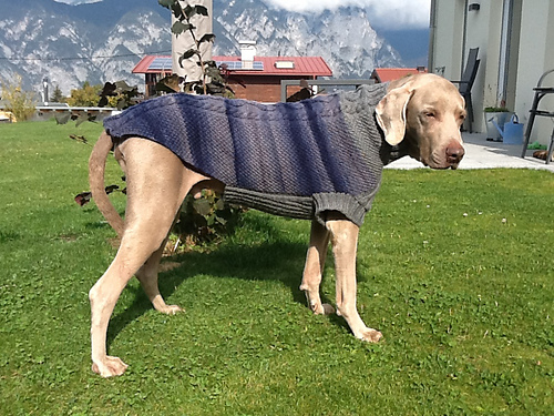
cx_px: 277
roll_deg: +0.5
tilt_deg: -10.9
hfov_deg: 42.9
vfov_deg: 32.9
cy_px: 208
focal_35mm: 44
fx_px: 704
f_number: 2.4
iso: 40
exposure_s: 1/990
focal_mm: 2.03
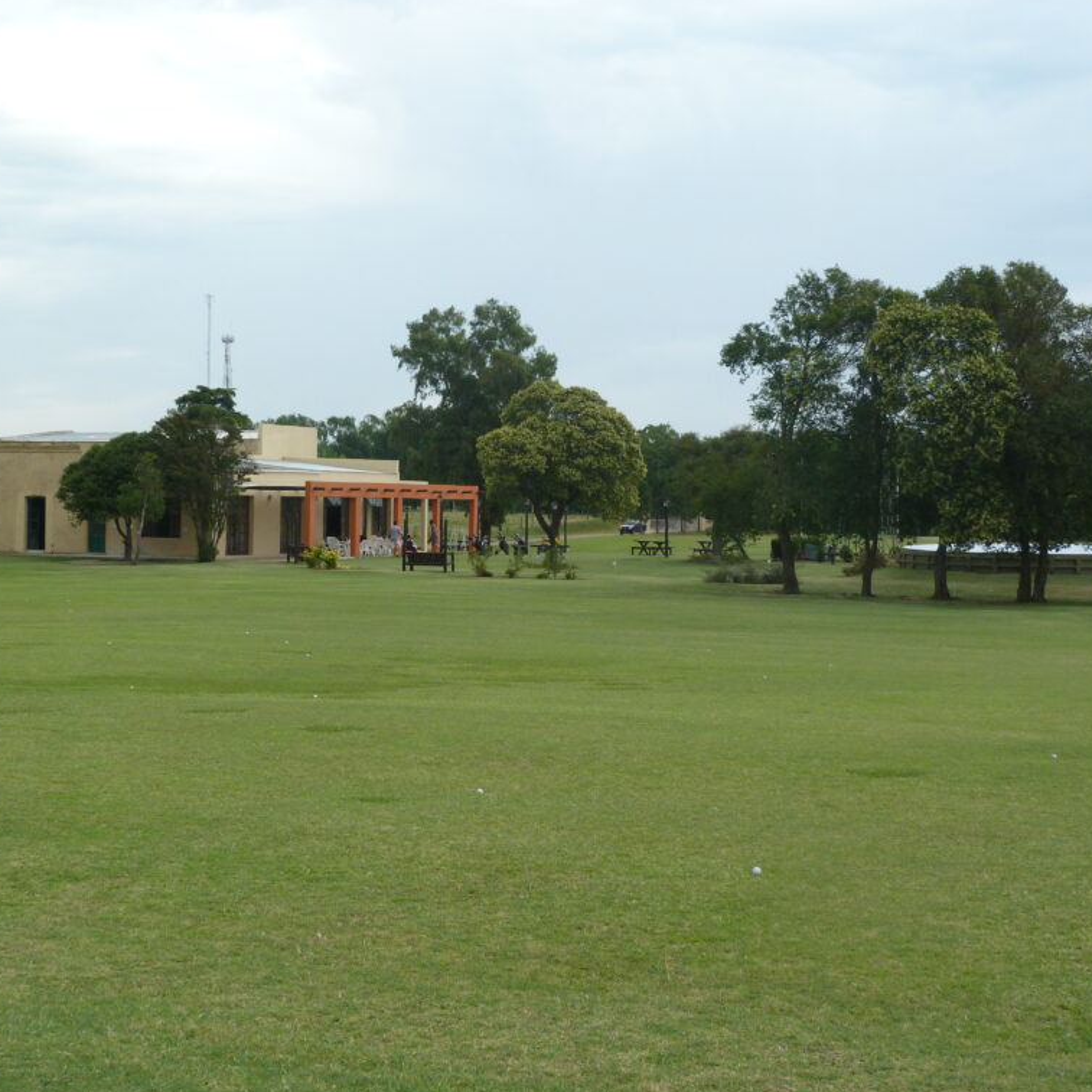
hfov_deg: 28.2
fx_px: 2177
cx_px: 509
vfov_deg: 28.2
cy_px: 545
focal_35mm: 61
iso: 125
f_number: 3.2
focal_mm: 9.2
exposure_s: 1/500
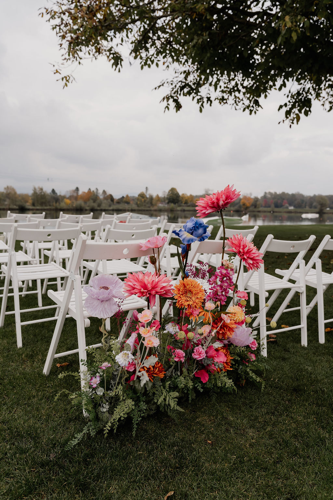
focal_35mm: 27
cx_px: 166
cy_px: 250
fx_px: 373
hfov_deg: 48.1
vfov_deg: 67.6
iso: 400
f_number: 4
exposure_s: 1/640
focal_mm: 26.9
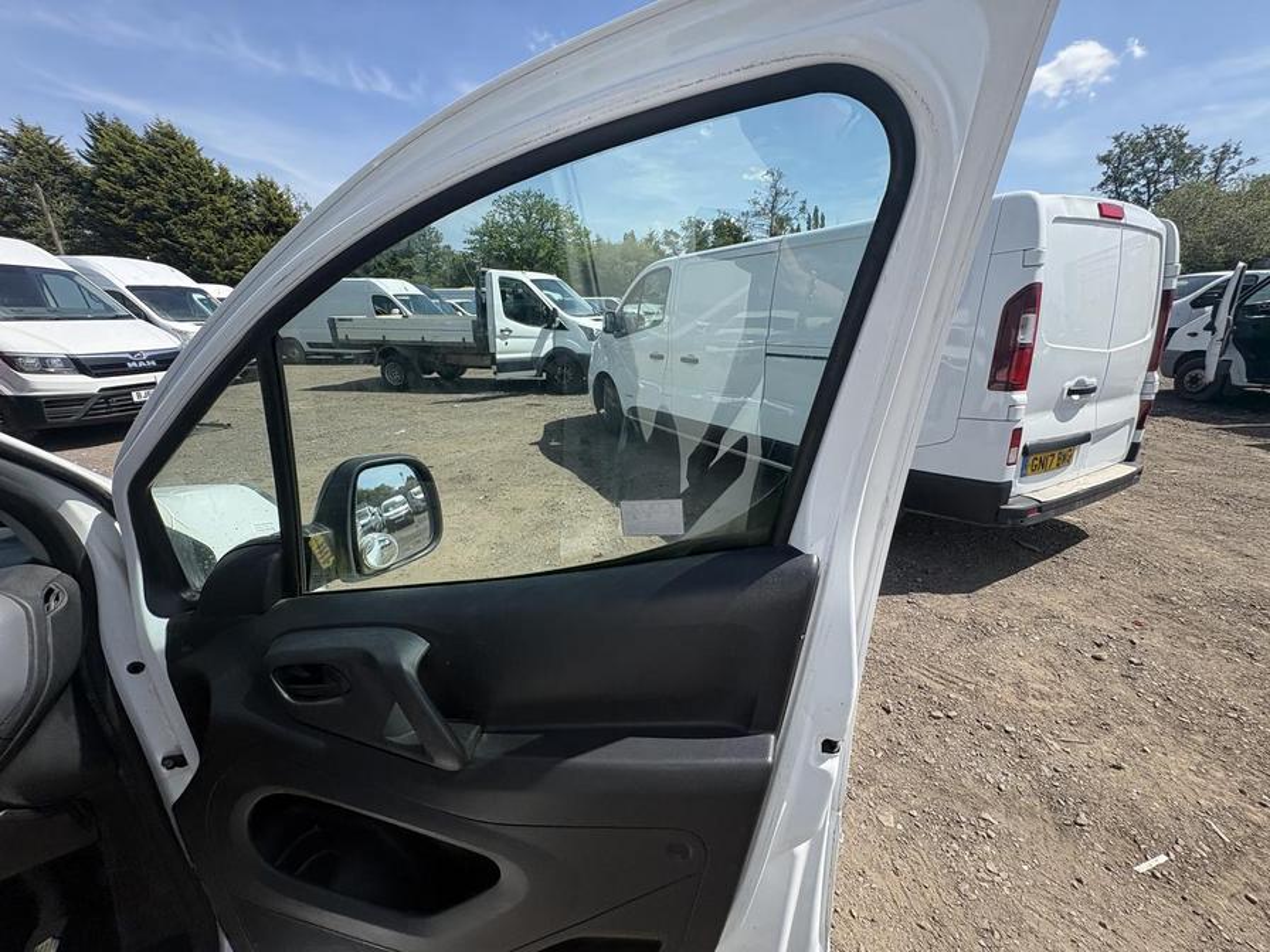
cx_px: 635
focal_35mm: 14
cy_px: 476
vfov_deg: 85.7
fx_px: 514
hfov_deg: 102.1
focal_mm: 2.22
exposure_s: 1/1346
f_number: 2.2
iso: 50
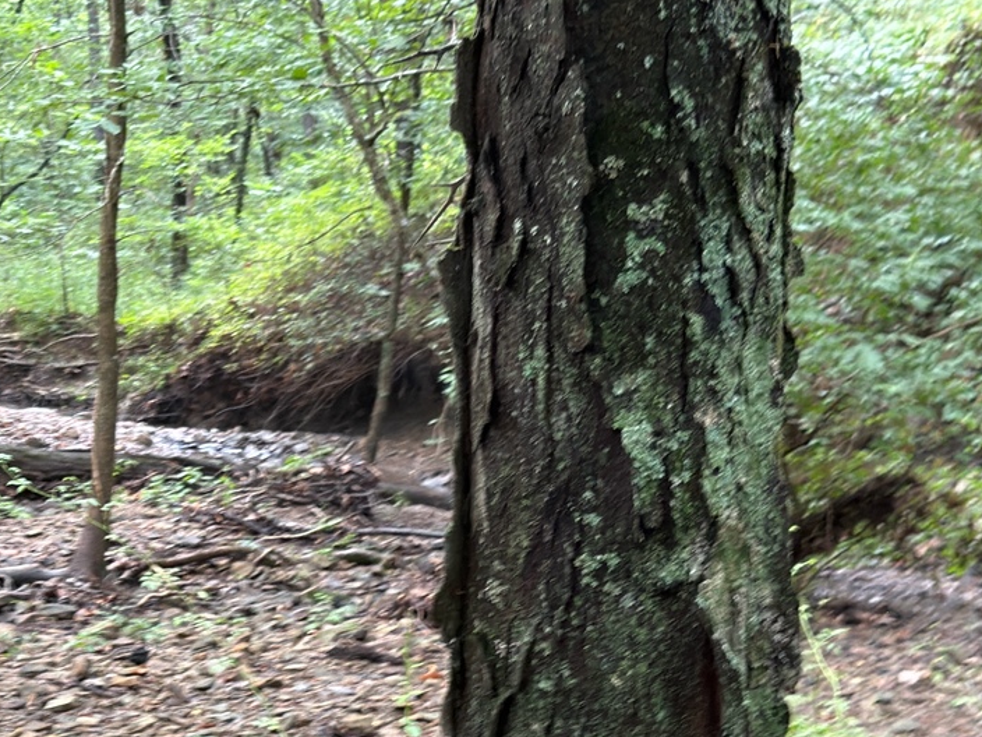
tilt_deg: -9.4
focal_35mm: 92
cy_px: 427
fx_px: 2610
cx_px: 4
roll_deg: -2.5
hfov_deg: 20.6
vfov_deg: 16.1
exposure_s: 1/60
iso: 125
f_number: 1.78
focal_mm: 6.76
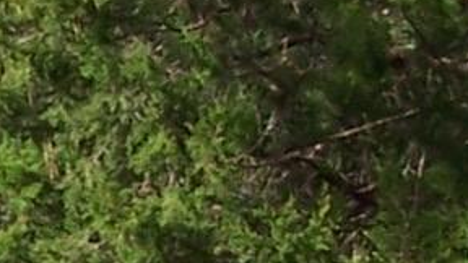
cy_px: 718
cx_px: -499
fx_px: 4108
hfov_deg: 6.3
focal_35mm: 331
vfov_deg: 3.6
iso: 80
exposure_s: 1/500
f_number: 2.8
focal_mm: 6.3
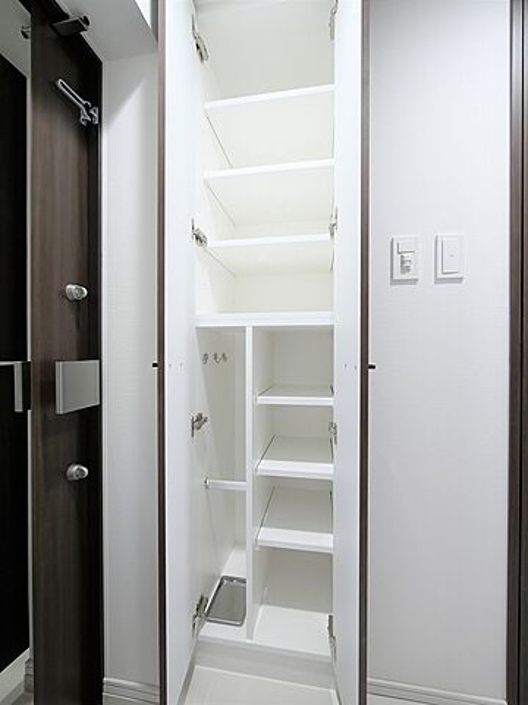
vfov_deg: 102.1
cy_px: 352
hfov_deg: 85.7
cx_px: 264
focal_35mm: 14
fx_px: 285
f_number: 4
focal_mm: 7
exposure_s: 1/60
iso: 1600
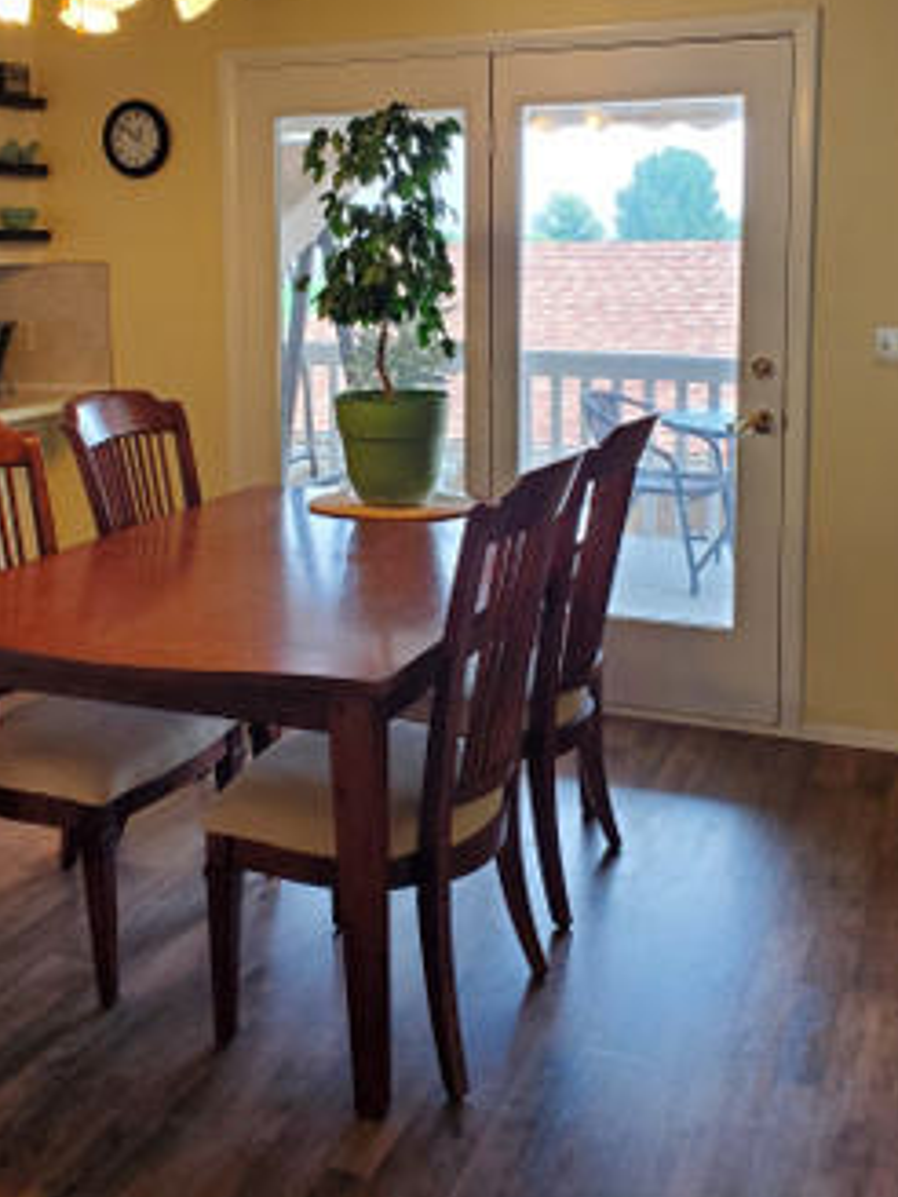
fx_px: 1314
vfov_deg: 48.2
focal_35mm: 38
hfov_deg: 37.6
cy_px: 409
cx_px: 383
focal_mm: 4.3
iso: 160
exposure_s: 1/120
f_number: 2.4
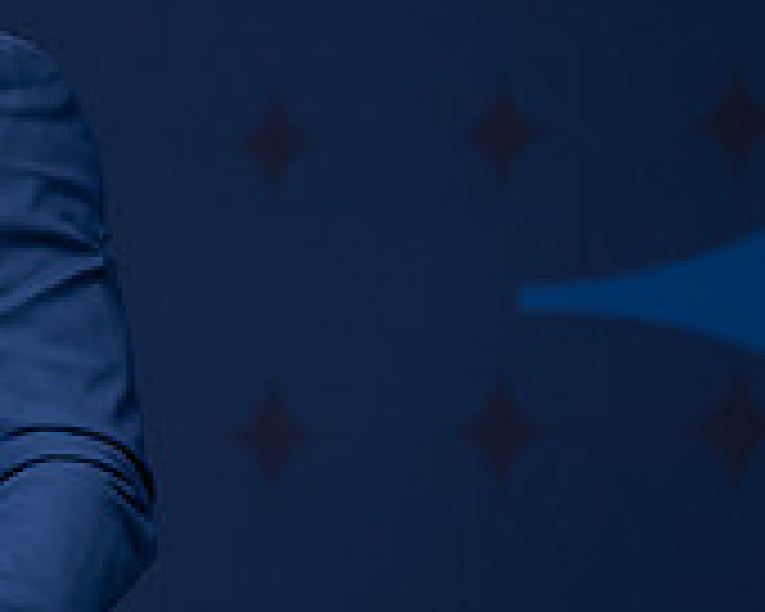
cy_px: 91
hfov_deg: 3.4
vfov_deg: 2.7
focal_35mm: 563
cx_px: -324
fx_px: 12747
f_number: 2.8
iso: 400
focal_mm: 150
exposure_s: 1/1250
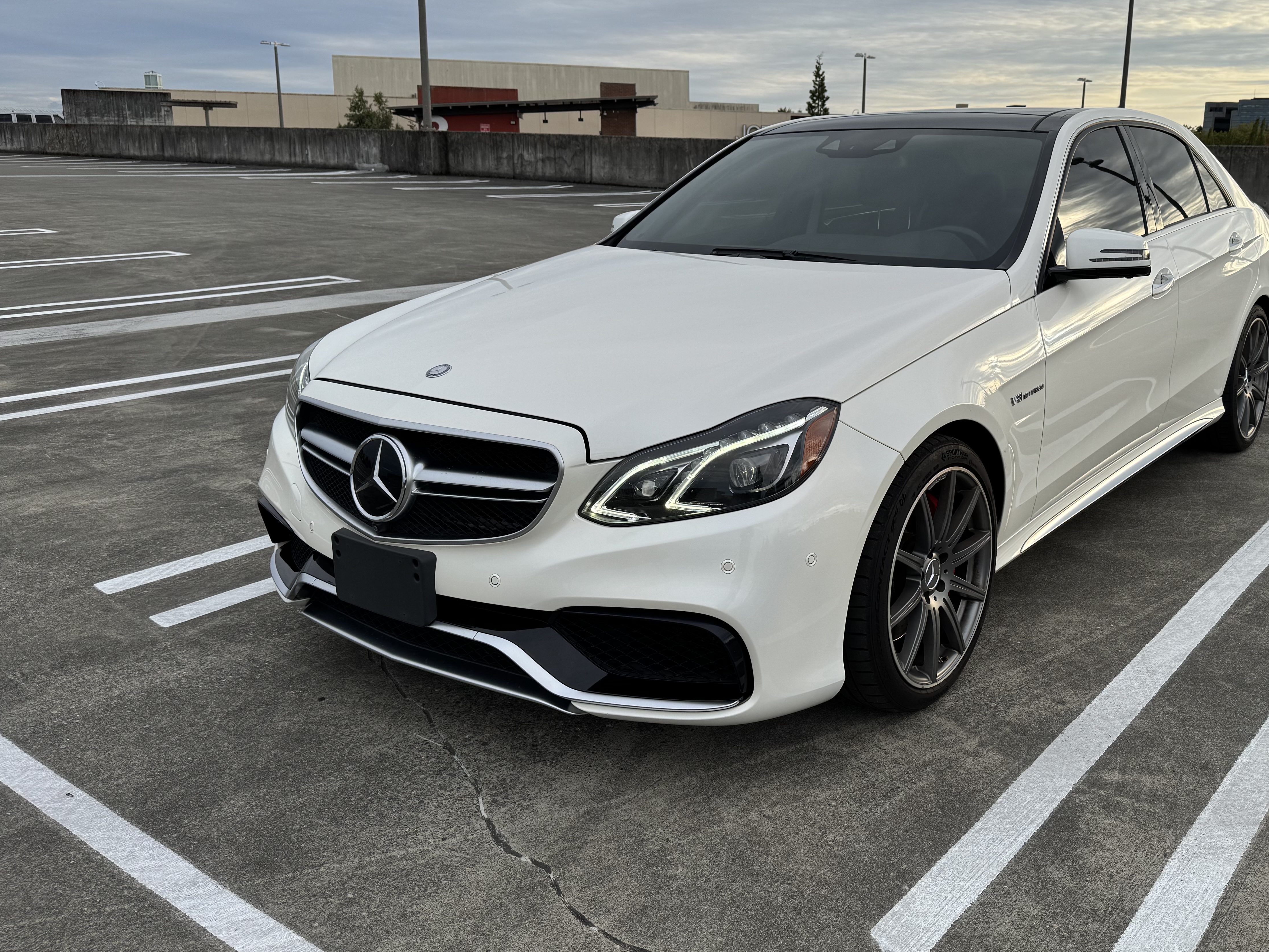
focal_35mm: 31
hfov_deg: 57.5
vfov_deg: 45.4
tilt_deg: -12.9
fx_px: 1137
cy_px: 421
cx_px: 808
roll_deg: -1.7
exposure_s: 1/2105
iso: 80
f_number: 1.78
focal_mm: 6.76
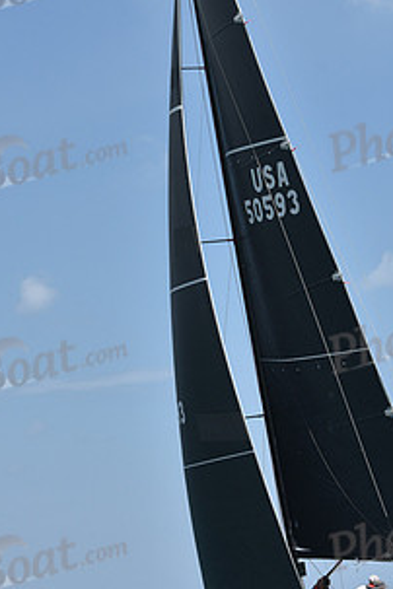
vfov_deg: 15.3
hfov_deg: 10.2
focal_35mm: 134
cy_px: 251
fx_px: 2194
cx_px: 229
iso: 250
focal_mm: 70
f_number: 8
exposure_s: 1/1250
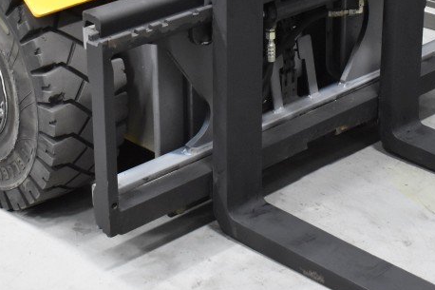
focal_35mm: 98
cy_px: 11
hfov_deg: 20.7
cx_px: 272
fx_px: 1187
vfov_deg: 13.7
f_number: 4.5
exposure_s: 1/30
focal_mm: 25
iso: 1600
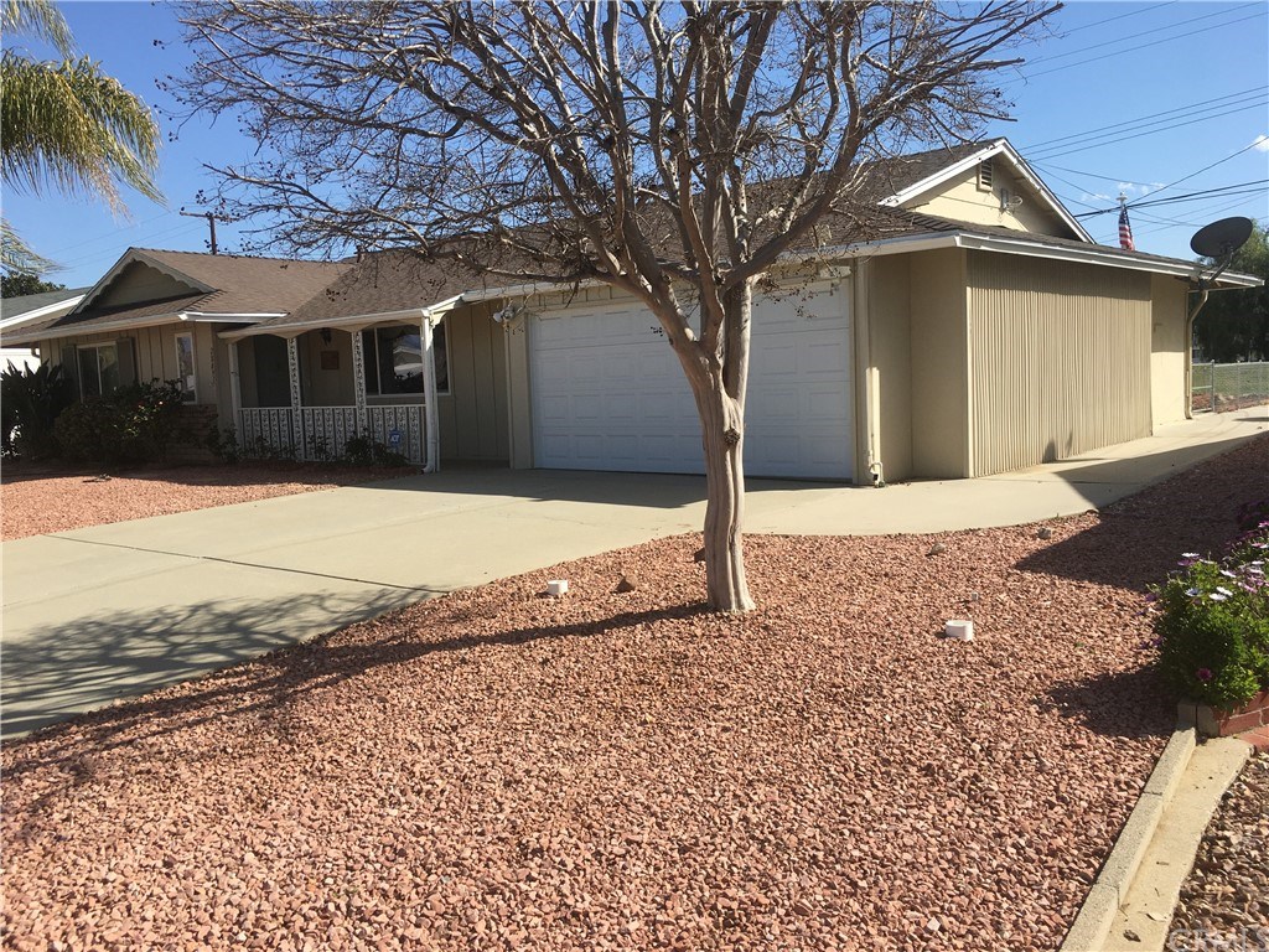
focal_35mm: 29
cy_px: 476
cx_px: 634
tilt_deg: -1.8
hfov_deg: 61.7
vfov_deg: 48.2
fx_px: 1063
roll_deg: +1.3
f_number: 2.2
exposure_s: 1/1603
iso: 25
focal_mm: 4.15
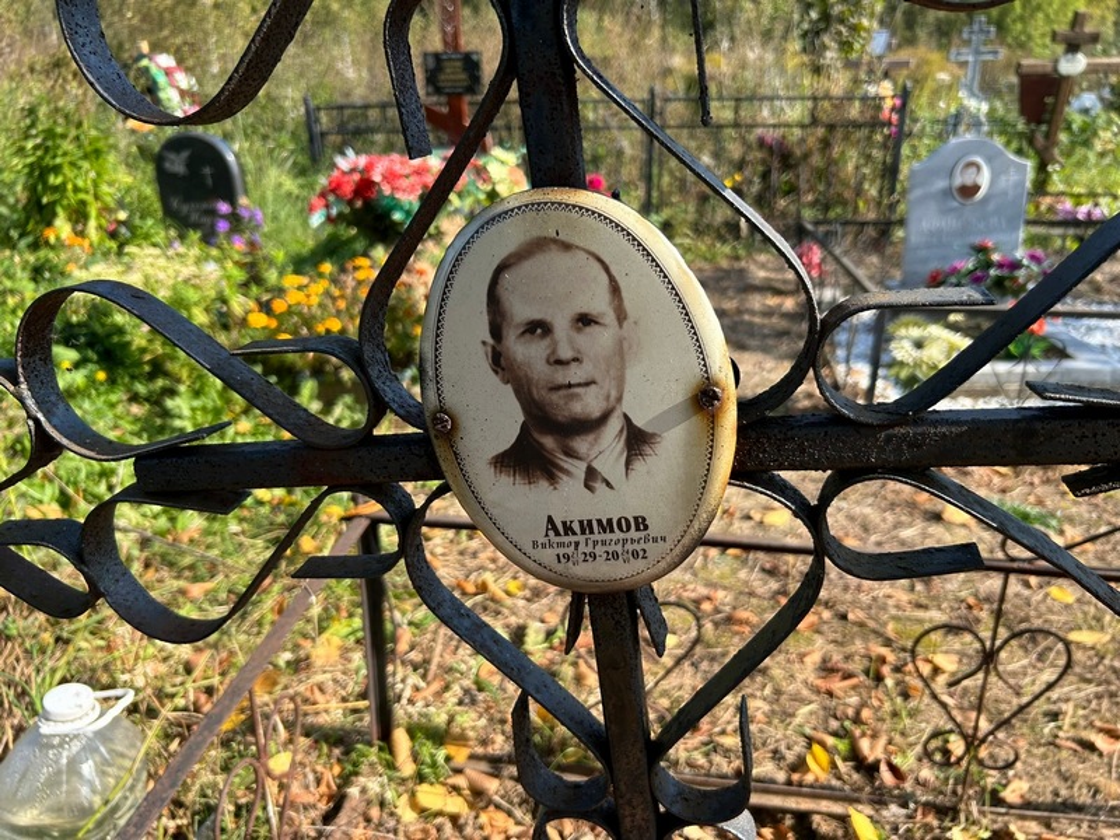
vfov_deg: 53.1
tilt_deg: -24.7
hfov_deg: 67.3
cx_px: 560
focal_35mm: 26
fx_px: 841
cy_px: 420
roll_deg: +0.9
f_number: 1.5
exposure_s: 1/1326
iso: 50
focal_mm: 5.7
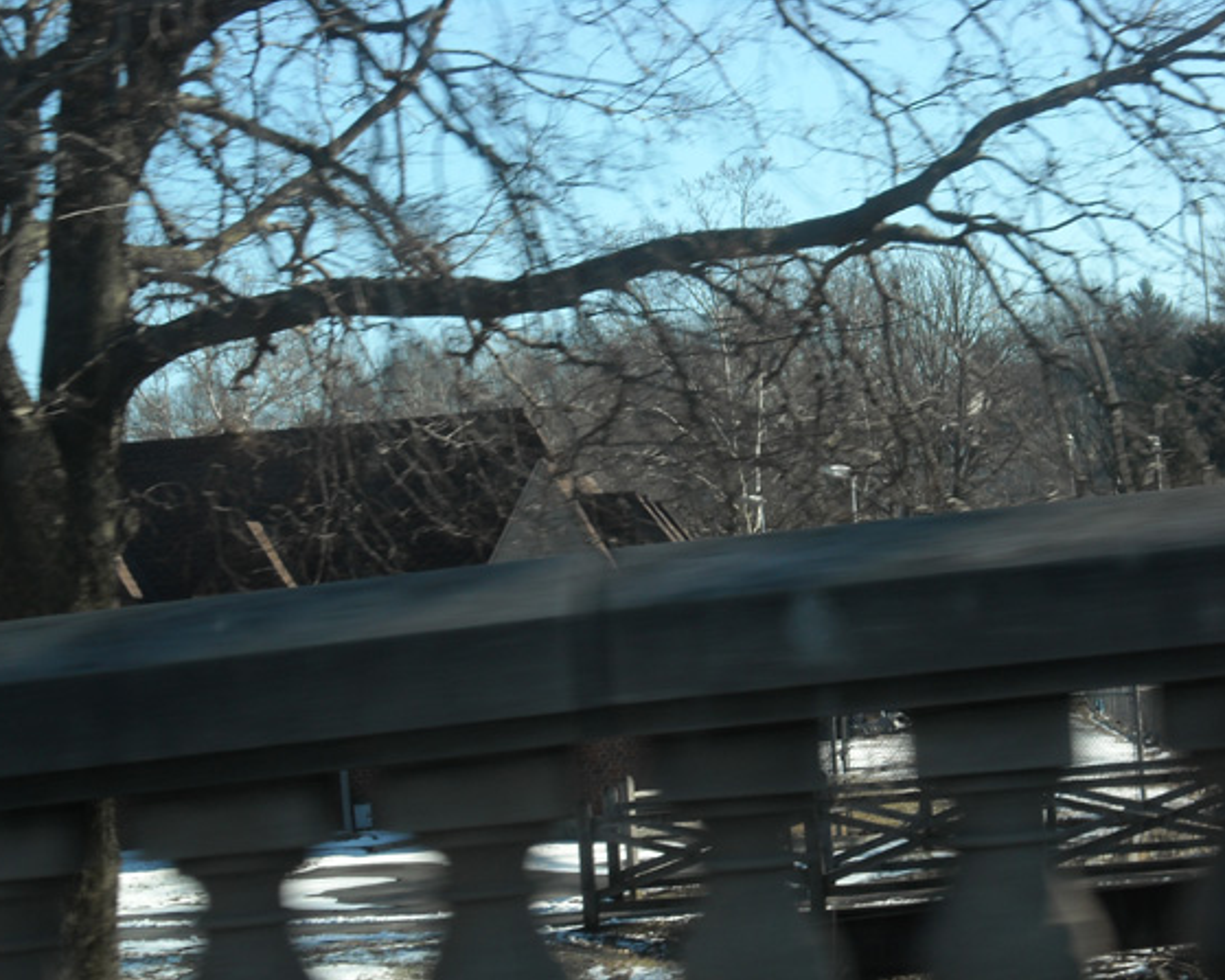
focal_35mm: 110
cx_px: 609
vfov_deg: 14.0
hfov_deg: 17.5
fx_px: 3987
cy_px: 491
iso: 64
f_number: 4.7
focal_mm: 17.1
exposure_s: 1/250
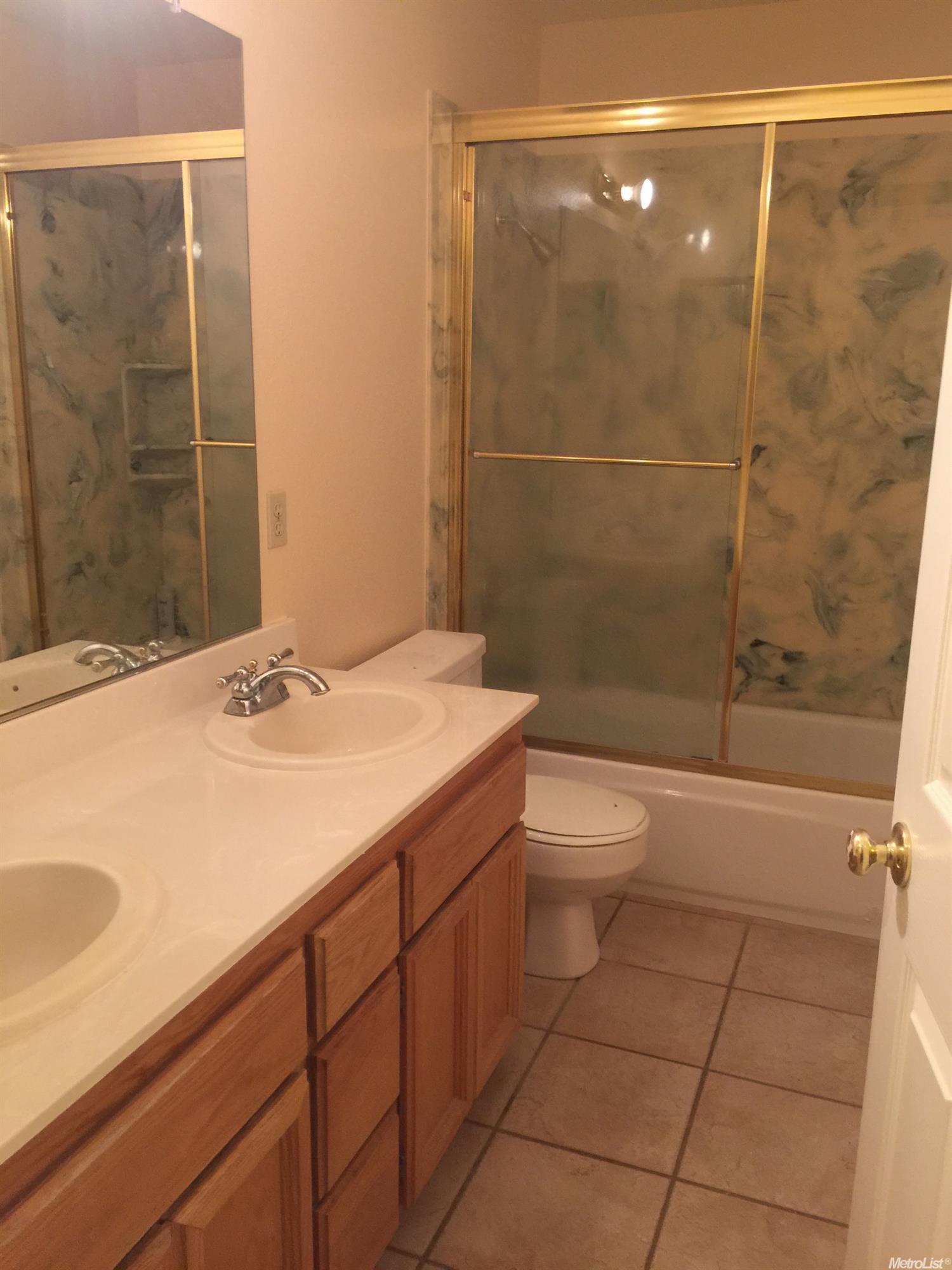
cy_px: 635
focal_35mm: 29
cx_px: 476
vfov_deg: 61.7
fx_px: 1063
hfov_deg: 48.2
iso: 80
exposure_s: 1/15
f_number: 2.2
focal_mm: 4.15
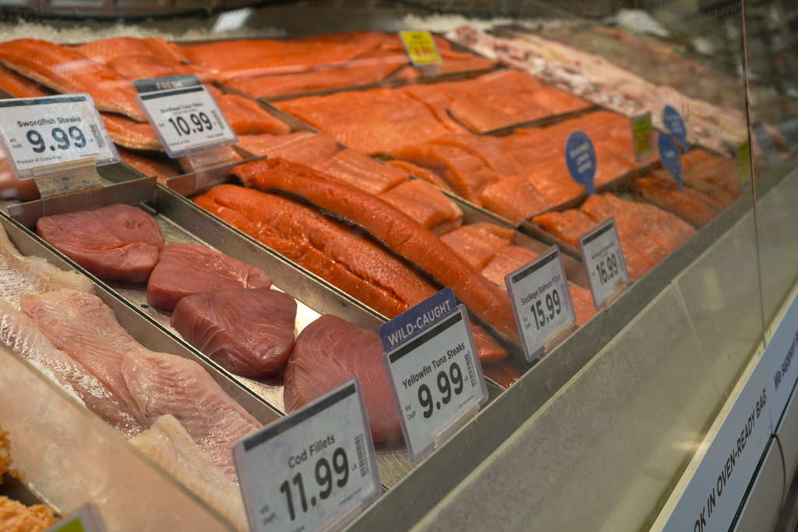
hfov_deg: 54.4
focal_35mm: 35
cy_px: 266
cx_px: 399
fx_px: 776
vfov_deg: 37.8
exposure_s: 1/200
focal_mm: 35
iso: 320
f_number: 6.3
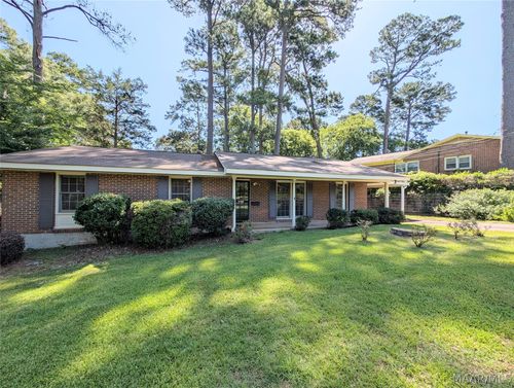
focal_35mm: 12
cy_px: 194
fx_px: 179
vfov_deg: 94.7
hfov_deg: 110.4
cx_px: 257
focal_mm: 2.23
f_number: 1.95
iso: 43
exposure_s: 1/2004
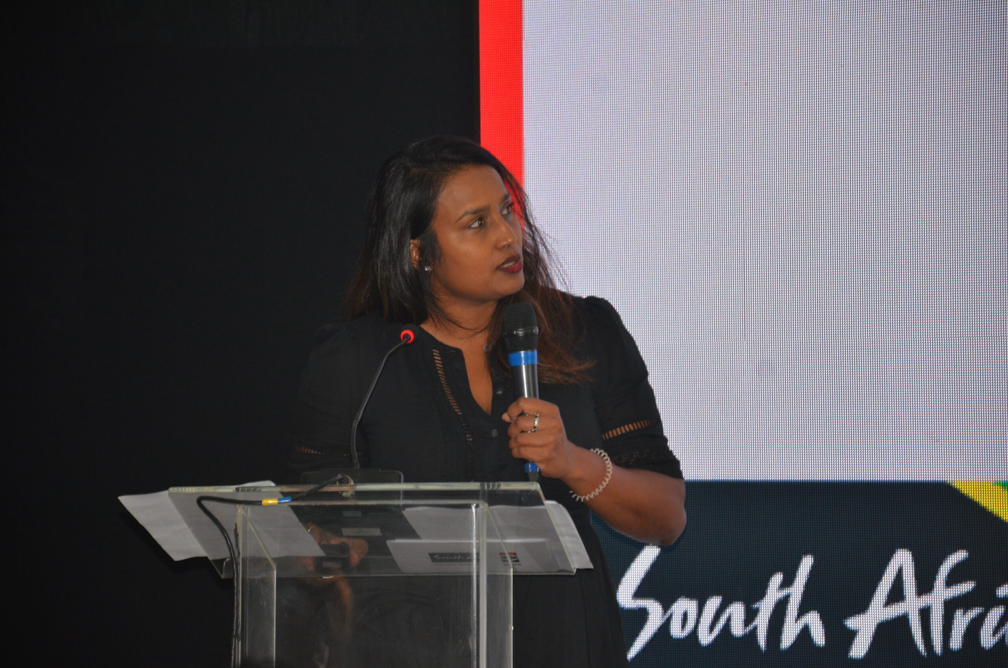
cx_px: 504
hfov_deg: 9.8
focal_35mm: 210
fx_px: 5868
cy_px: 334
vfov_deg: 6.5
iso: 800
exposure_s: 1/60
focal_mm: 140
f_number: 5.6
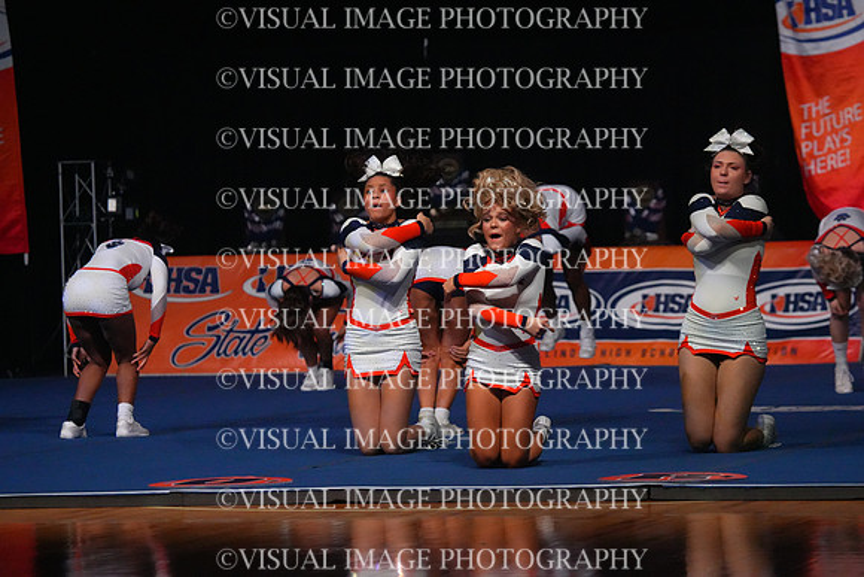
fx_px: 4561
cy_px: 288
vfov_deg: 7.2
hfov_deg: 10.8
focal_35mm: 190
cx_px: 432
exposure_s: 1/1250
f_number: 5.6
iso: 16000
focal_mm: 190
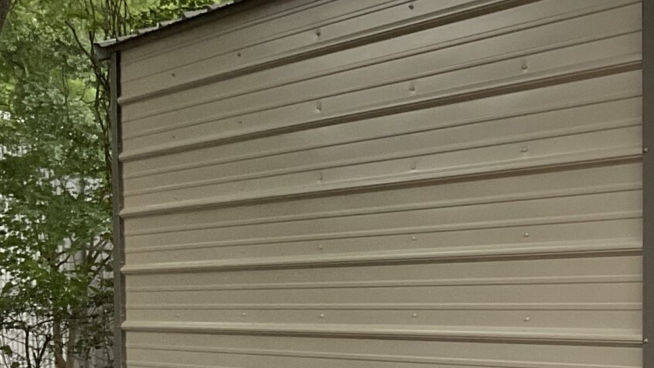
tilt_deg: -1.4
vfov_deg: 12.6
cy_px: 346
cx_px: 764
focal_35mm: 95
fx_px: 1648
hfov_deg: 21.1
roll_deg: +1.5
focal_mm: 3
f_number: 1.8
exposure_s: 1/84
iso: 64
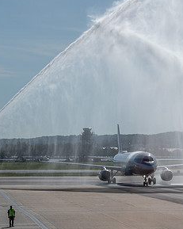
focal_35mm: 181
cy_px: 147
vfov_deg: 10.7
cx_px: 129
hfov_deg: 8.5
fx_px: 1226
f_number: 16
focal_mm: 38
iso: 100
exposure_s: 1/125
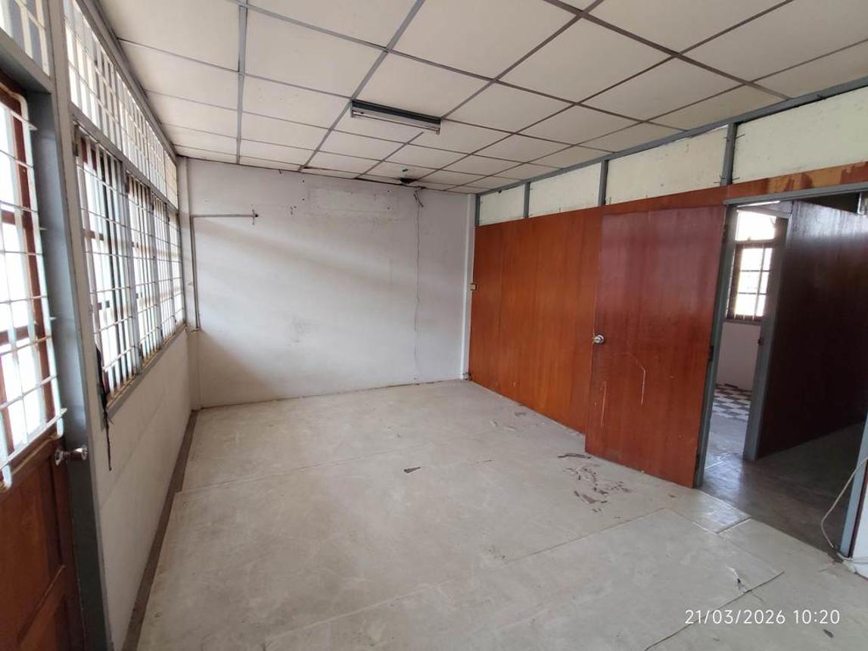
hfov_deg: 94.5
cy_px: 326
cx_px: 434
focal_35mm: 16
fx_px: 401
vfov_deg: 78.1
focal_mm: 1.67
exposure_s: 1/100
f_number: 2.2
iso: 74
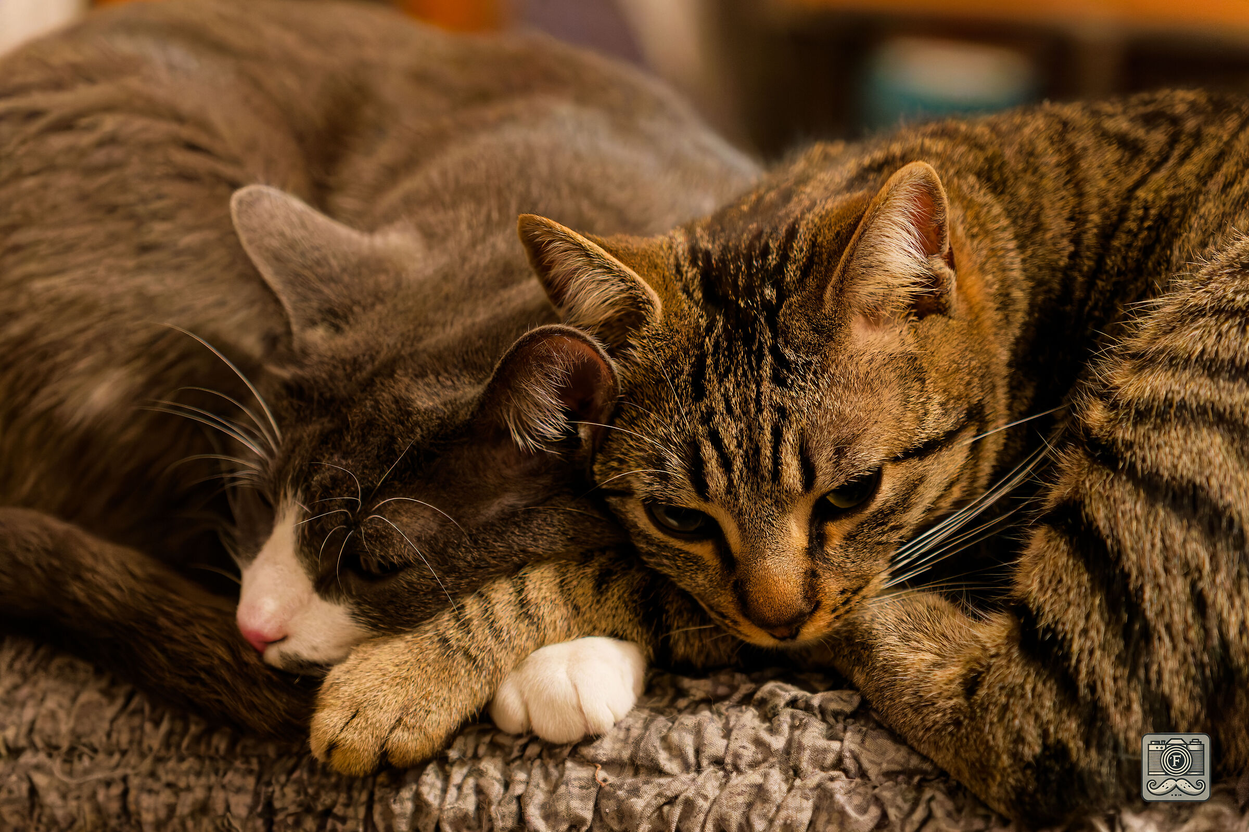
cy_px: 416
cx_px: 624
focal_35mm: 82
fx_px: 2862
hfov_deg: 24.6
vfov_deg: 16.6
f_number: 2.8
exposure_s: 1/100
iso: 6400
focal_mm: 55
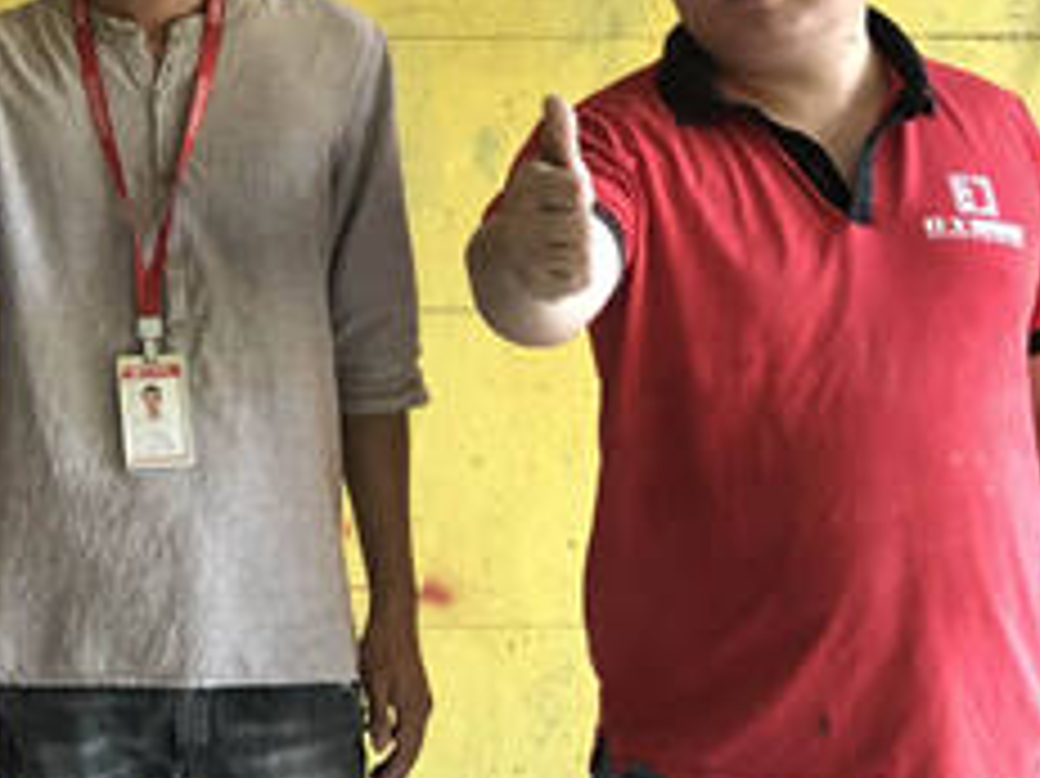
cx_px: -234
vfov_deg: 17.1
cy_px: 47
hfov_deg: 21.3
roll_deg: +0.0
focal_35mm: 85
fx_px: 2552
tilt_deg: -0.5
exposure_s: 1/15
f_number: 1.8
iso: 40
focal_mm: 3.99
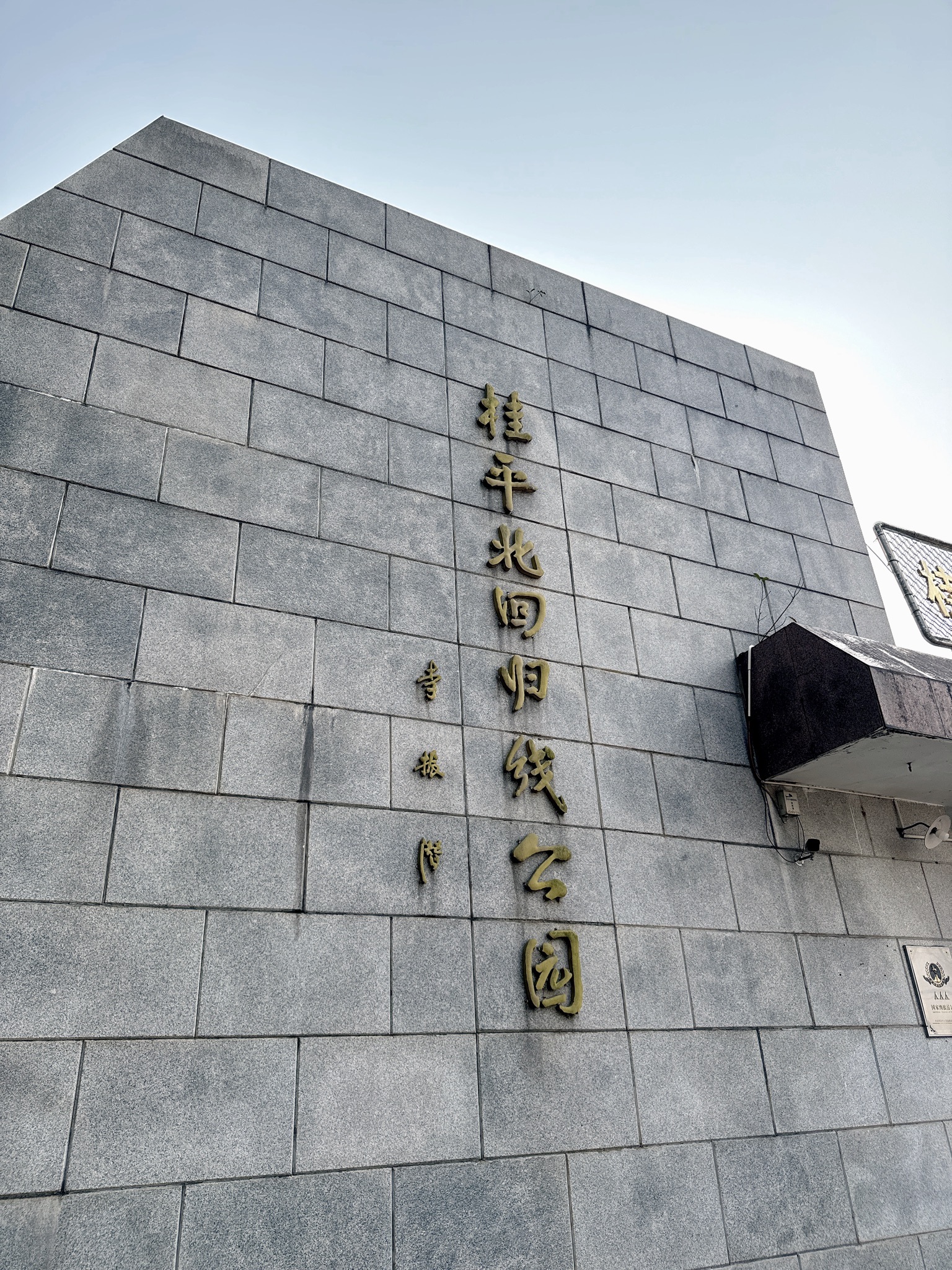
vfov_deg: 71.6
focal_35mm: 24
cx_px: 476
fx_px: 880
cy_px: 635
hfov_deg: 56.8
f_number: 1.78
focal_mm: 6.86
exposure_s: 1/1923
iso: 80
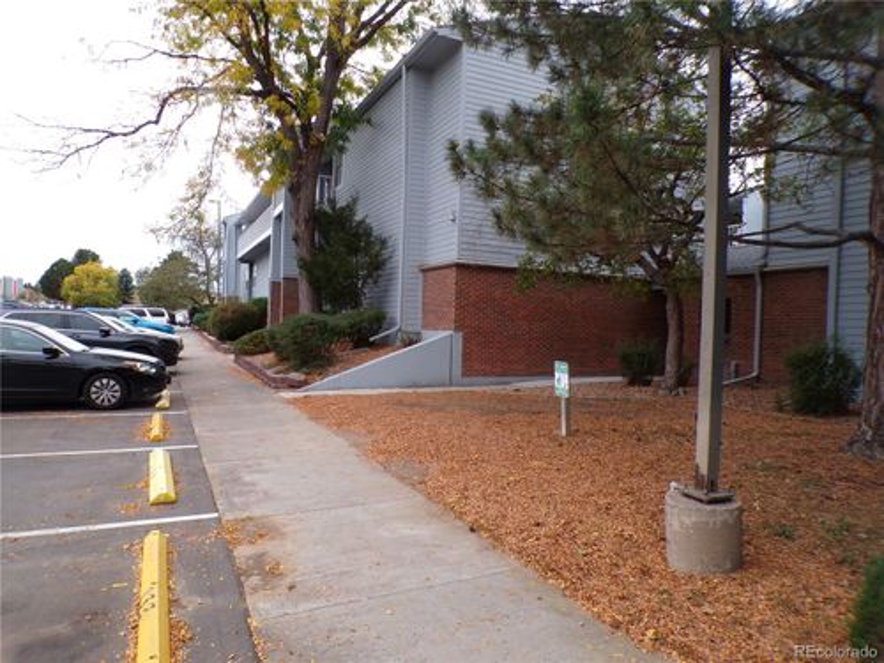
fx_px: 613
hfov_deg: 71.6
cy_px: 332
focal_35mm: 24
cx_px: 442
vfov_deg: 56.8
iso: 100
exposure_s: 1/200
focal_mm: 4.3
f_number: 4.4
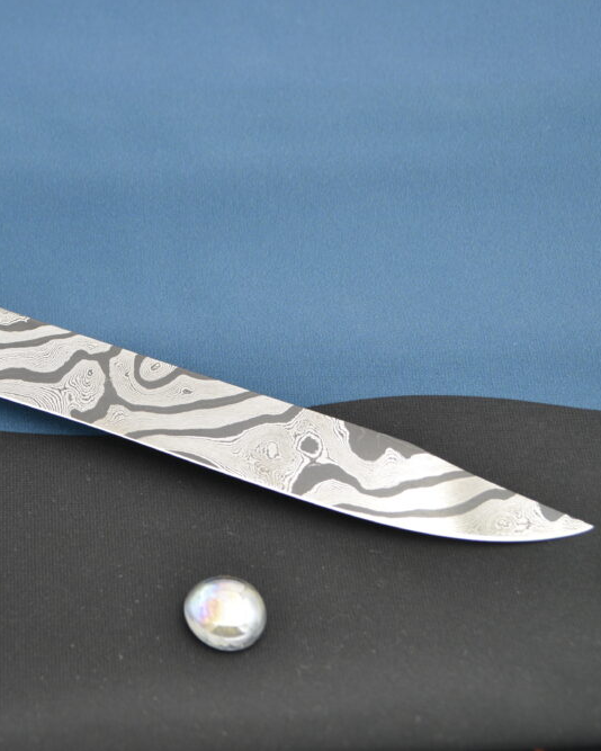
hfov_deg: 21.8
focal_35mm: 69
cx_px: 87
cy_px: 379
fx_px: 1533
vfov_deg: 27.5
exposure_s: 1/80
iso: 400
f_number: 4.5
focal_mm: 32
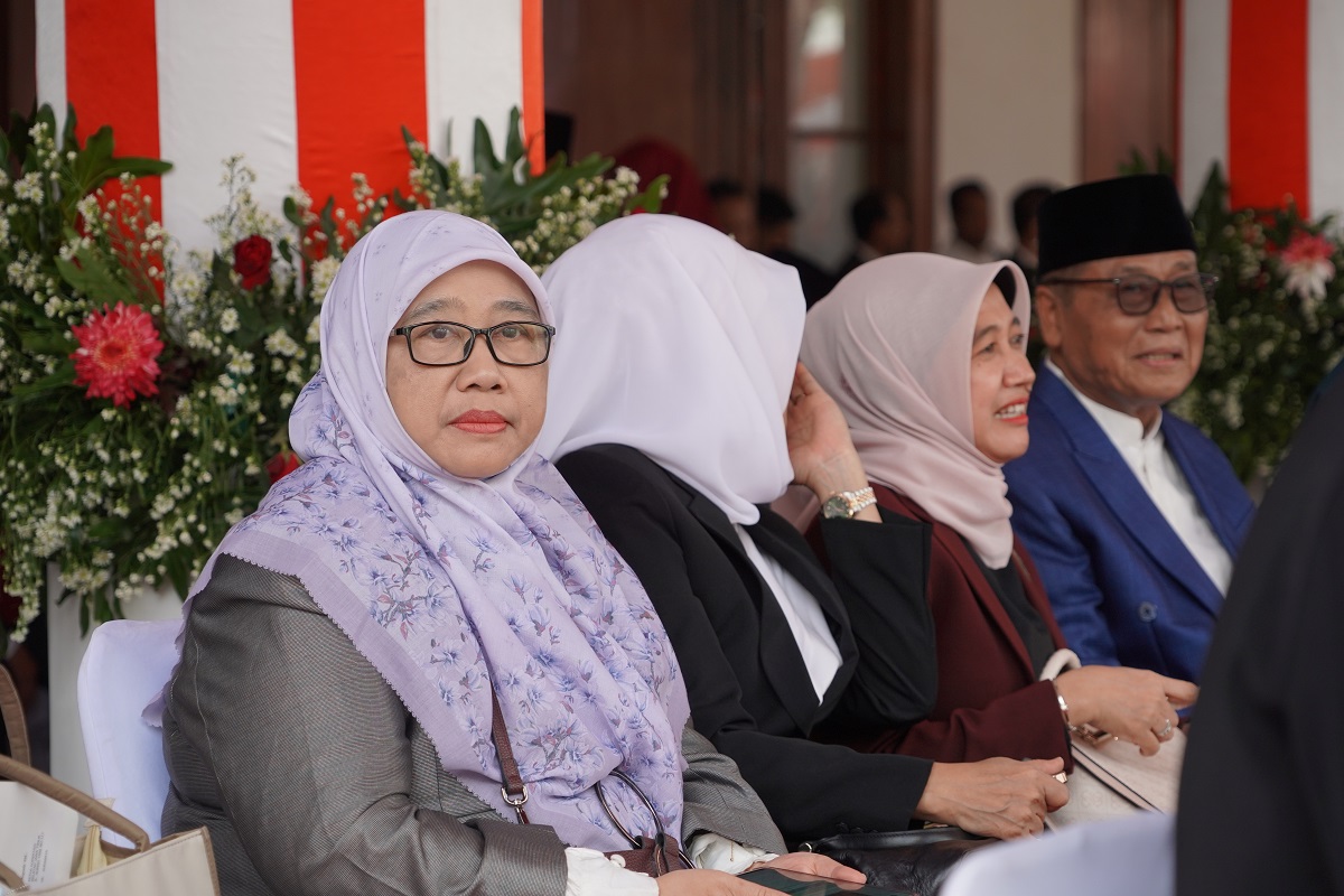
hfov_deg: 16.0
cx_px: 672
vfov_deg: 10.7
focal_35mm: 128
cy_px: 448
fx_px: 4778
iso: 500
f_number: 6.3
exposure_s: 1/160
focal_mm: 128
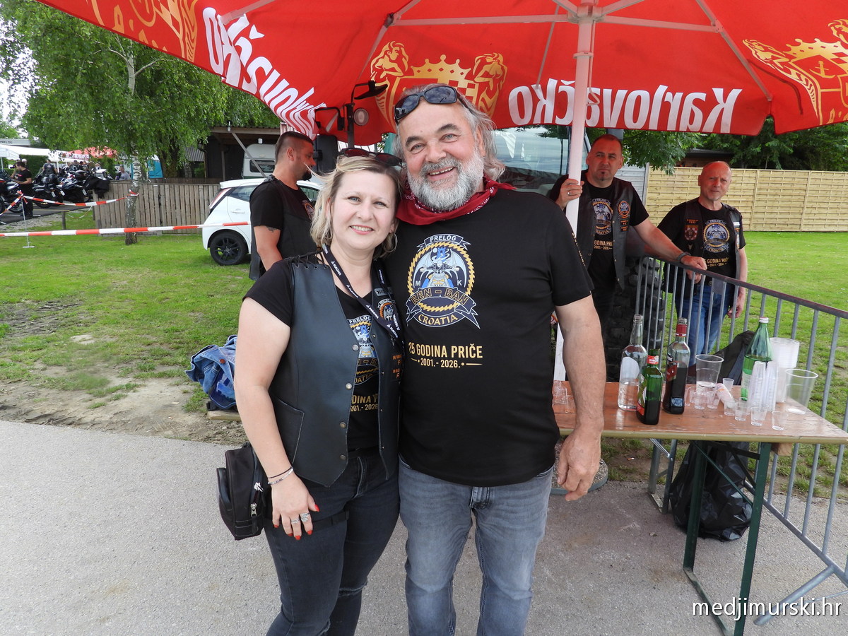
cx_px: 424
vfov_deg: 56.8
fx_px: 588
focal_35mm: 24
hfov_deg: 71.6
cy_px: 318
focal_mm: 4.3
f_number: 2.8
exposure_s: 1/400
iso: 100
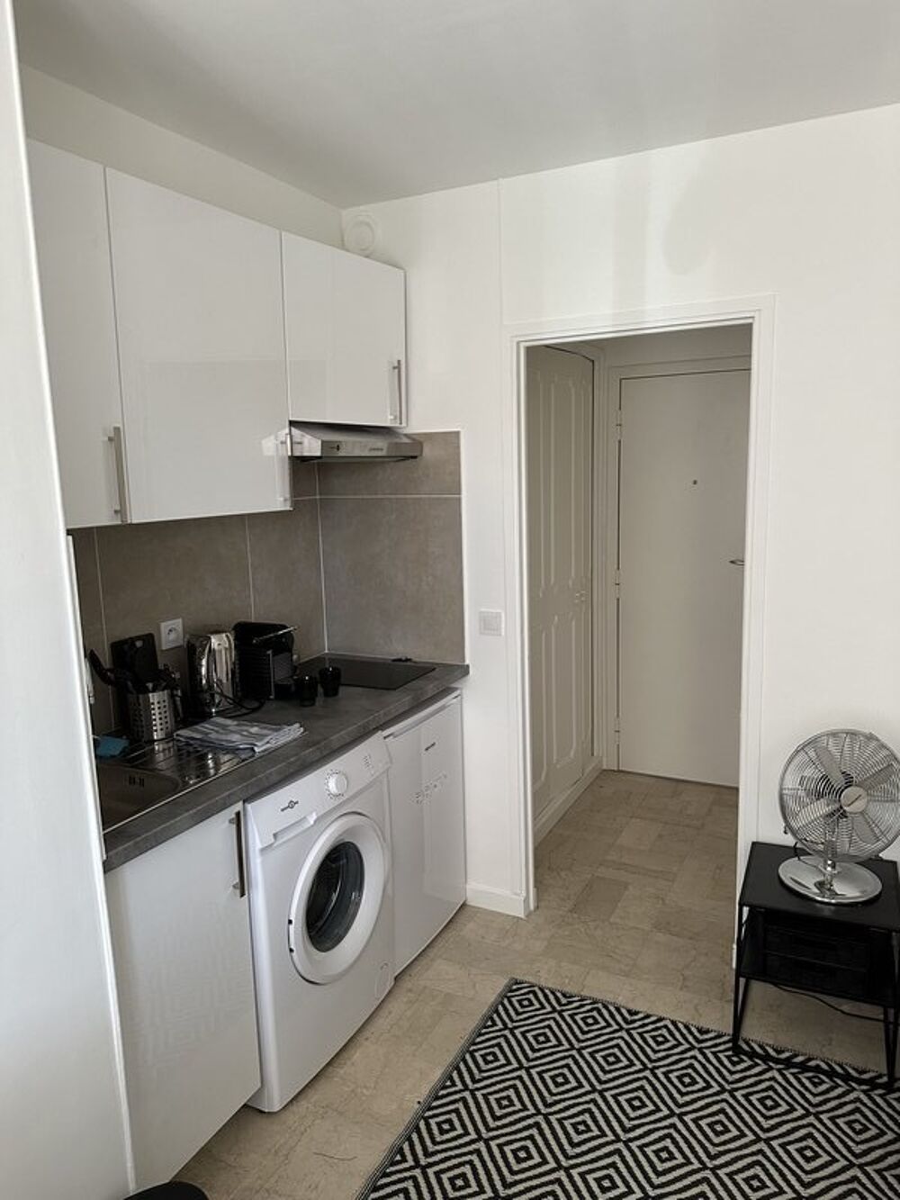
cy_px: 600
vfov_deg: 71.6
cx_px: 450
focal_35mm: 24
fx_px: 832
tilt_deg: -9.4
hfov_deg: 56.8
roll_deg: +1.9
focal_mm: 6.86
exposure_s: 1/60
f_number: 1.78
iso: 320
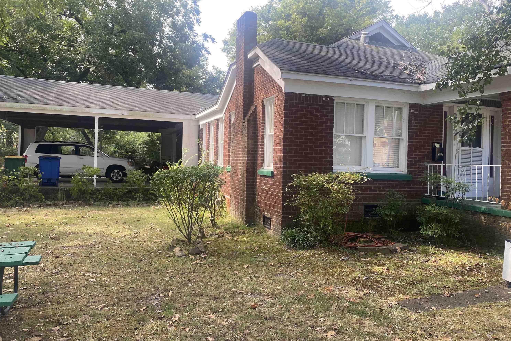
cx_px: 261
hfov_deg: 65.5
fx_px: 397
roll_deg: -1.3
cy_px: 156
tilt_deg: +1.5
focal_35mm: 28
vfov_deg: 46.4
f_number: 1.8
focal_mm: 4.25
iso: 32
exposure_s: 1/291
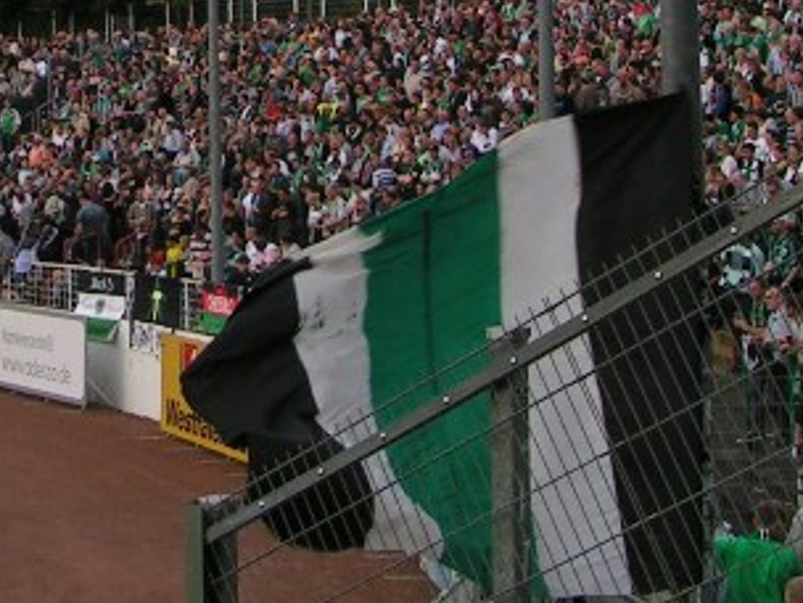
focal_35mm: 100
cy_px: -95
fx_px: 2320
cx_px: 34
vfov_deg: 14.4
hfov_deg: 19.2
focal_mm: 5.8
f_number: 5.6
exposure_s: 1/250
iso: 50
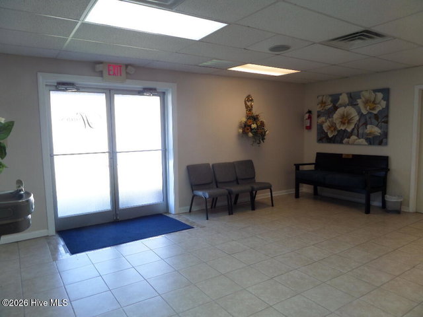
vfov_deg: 56.8
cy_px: 158
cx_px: 212
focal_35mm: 24
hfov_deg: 71.6
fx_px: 293
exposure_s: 1/60
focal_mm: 4
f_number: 3.2
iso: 100
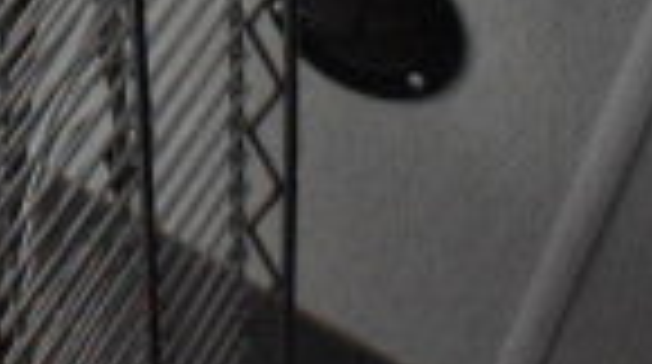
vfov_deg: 7.2
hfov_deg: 13.0
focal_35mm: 159
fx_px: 2744
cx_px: -256
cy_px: -465
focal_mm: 24
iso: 10000
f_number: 3.8
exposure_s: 1/40
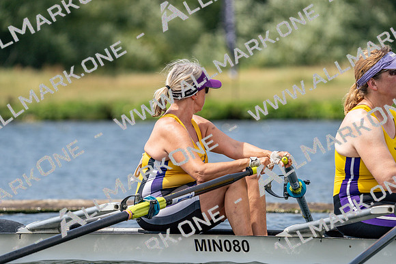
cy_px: 132
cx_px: 198
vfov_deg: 3.7
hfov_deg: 5.6
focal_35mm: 371
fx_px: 4082
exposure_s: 1/1600
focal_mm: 371
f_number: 6.3
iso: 250
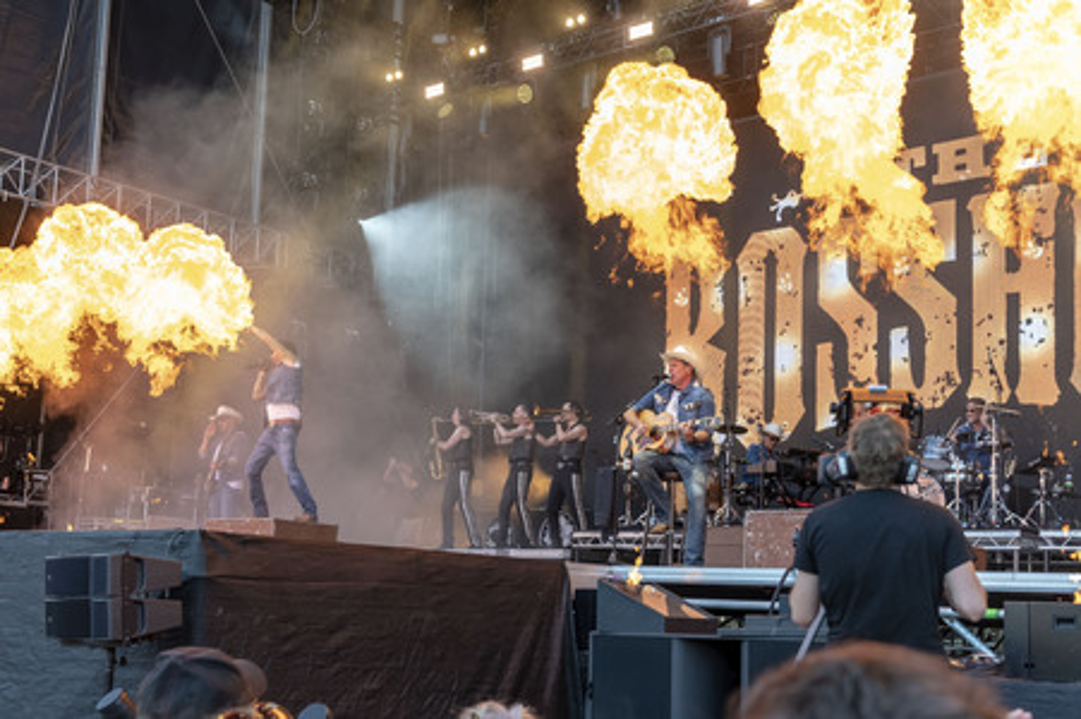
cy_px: 360
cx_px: 540
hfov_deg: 50.7
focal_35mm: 38
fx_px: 1140
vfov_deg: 35.0
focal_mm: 38
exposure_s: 1/250
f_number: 5
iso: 800
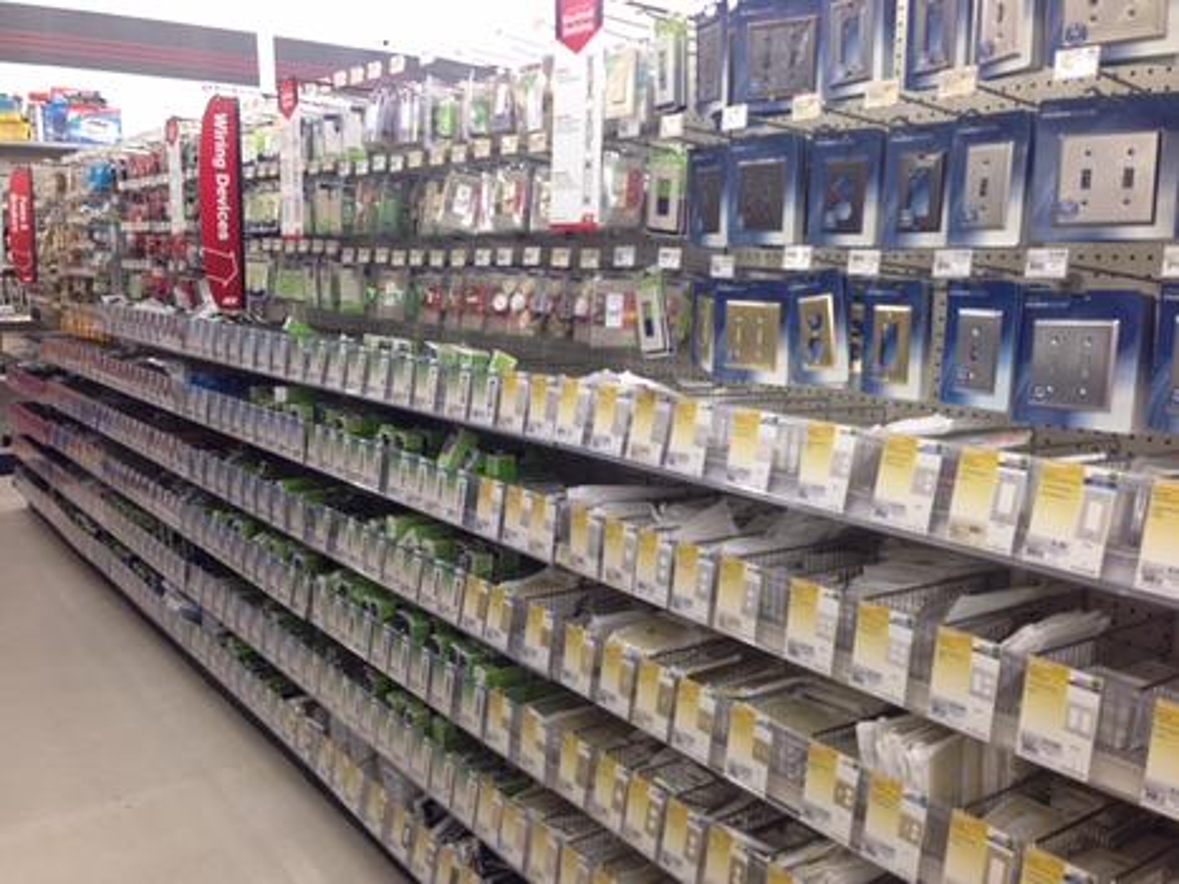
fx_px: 1124
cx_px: 590
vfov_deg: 42.9
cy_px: 442
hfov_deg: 55.4
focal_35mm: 33
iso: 50
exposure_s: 1/20
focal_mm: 4.12
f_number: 2.4
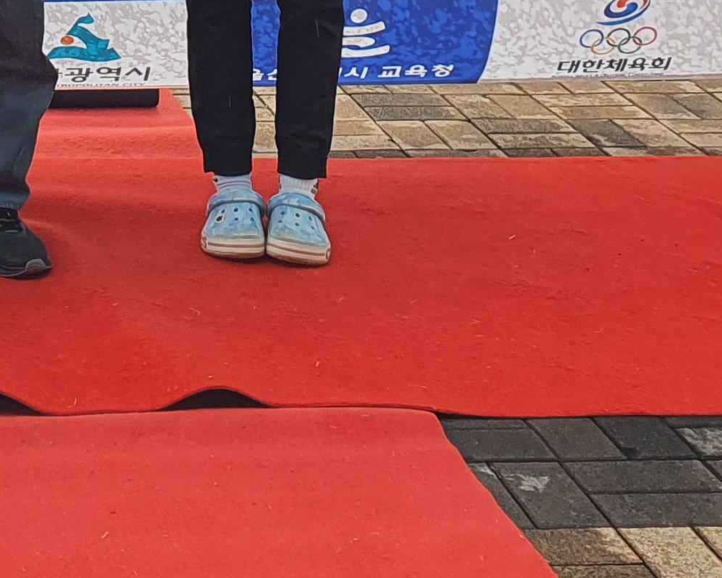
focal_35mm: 103
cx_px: -181
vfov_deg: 13.3
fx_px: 2202
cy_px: -510
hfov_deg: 17.6
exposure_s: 1/386
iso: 50
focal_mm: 4.3
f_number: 2.4
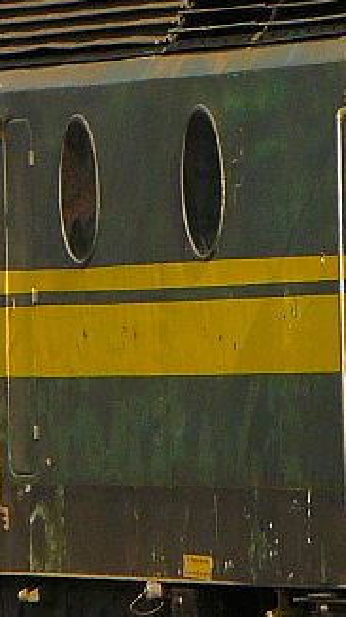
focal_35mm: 794
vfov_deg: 2.7
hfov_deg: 1.5
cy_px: 172
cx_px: 726
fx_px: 12971
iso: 100
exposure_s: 1/250
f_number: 5.6
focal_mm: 32.9
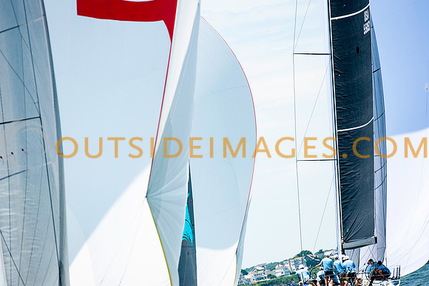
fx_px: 3573
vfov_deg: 4.6
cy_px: 143
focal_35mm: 300
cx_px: 214
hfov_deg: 6.9
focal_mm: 300
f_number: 5.6
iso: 250
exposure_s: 1/1600
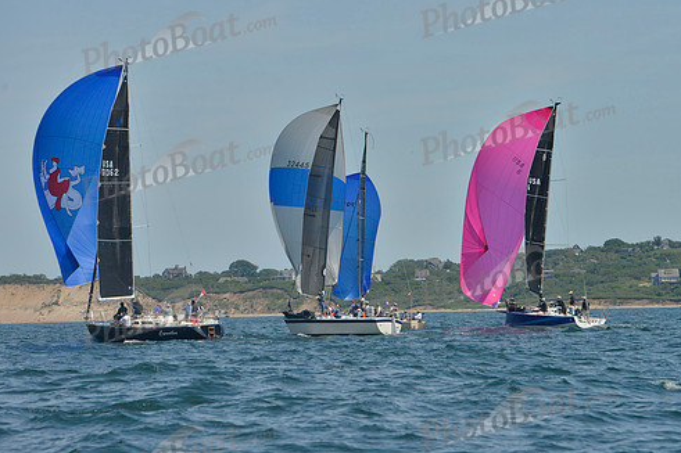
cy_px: 221
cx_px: 350
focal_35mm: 201
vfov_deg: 6.8
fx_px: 3801
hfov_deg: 10.2
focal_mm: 170
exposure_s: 1/800
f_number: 10
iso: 400
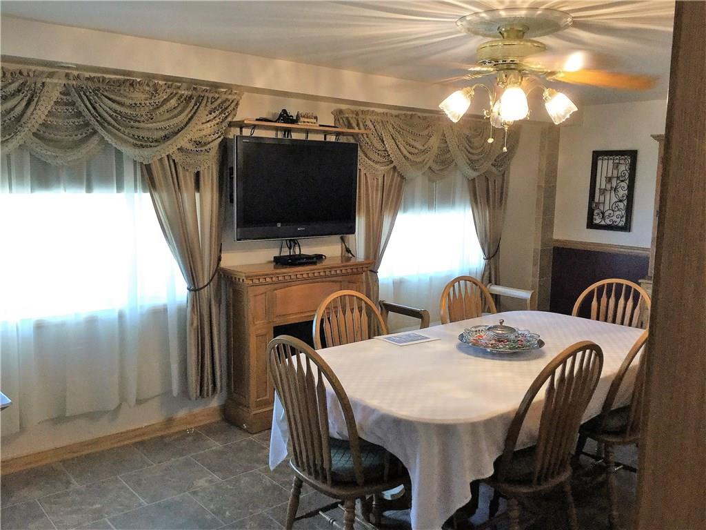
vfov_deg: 45.4
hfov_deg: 58.4
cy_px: 265
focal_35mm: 31
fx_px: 632
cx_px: 353
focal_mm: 3.3
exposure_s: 1/30
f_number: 2.4
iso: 125
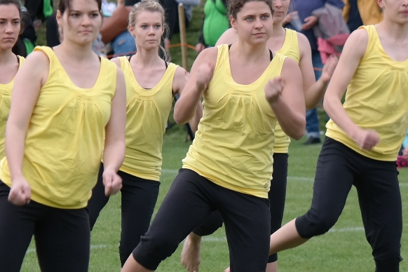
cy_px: 213
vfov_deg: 2.5
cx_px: 250
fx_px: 6233
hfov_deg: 3.7
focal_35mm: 550
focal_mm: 130
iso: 100
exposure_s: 1/250
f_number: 5
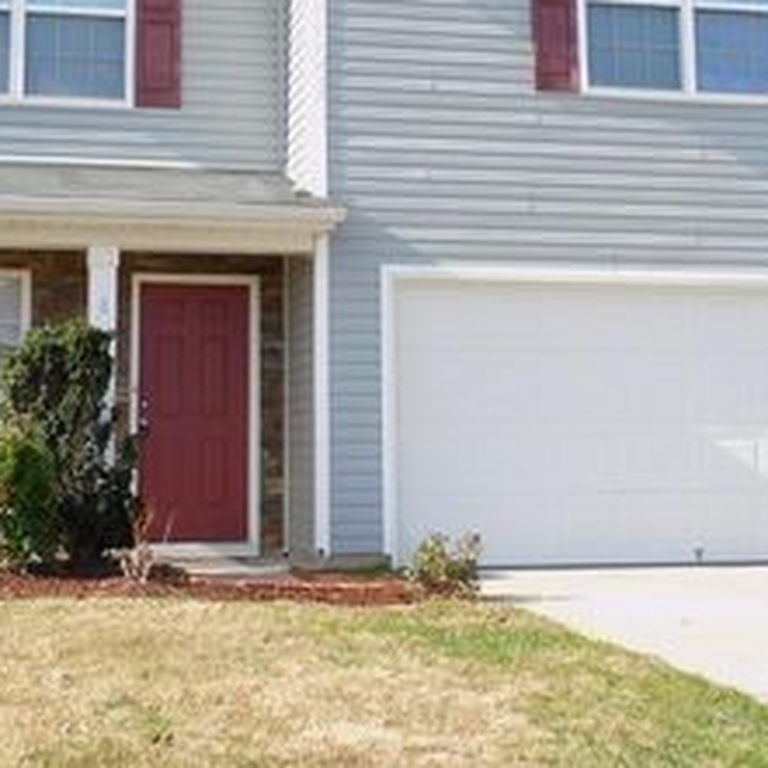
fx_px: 1657
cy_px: 203
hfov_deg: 26.1
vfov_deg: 25.8
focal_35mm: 66
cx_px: 327
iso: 125
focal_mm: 5.9
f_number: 3.6
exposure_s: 1/400
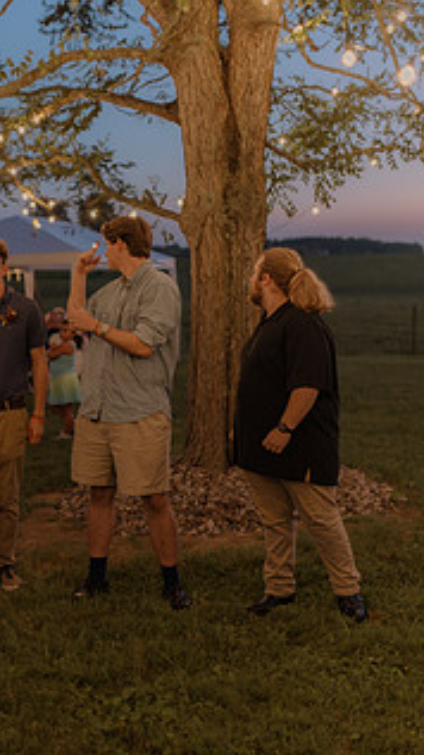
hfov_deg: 22.7
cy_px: 443
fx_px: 1041
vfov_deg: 39.8
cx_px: 86
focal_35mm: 52
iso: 1000
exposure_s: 1/125
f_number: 1.4
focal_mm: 35
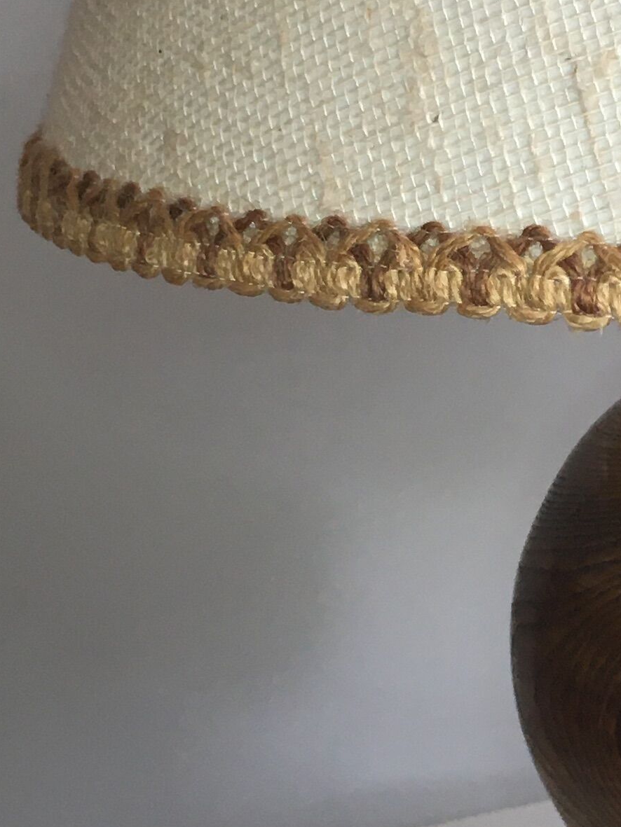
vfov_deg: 19.8
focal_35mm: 99
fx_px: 2368
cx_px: 641
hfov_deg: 14.7
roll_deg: +4.5
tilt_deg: -12.2
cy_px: 377
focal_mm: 4.15
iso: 32
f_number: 2.2
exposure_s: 1/33
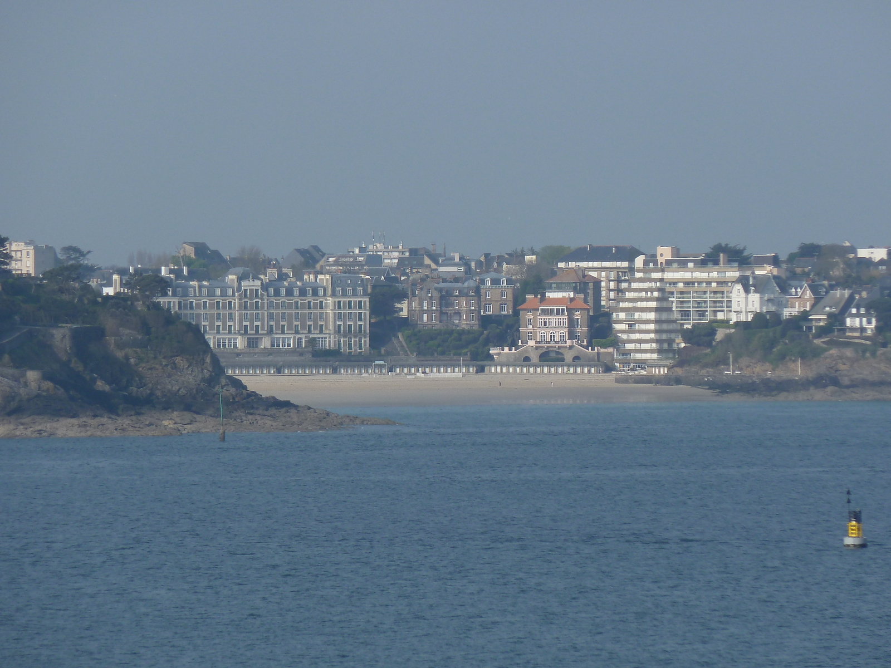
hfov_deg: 5.6
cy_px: 334
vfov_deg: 4.2
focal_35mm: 354
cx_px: 446
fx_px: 9112
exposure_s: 1/400
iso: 80
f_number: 5.6
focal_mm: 49.2
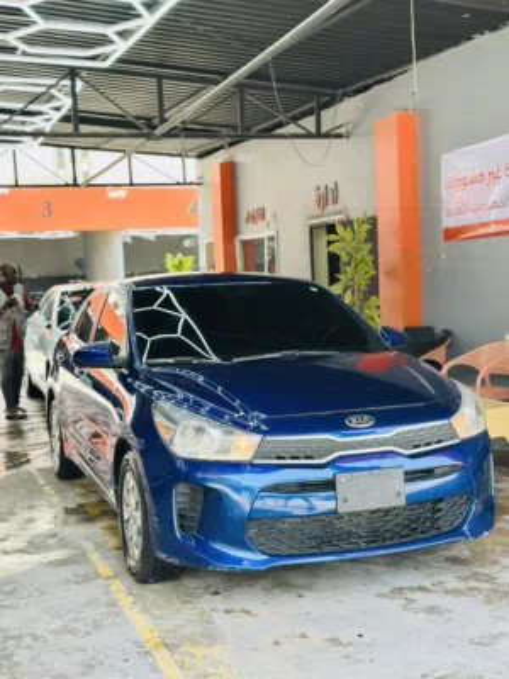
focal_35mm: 48
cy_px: 340
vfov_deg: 39.7
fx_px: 941
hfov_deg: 30.3
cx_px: 254
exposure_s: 1/289
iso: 80
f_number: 1.78
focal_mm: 6.86
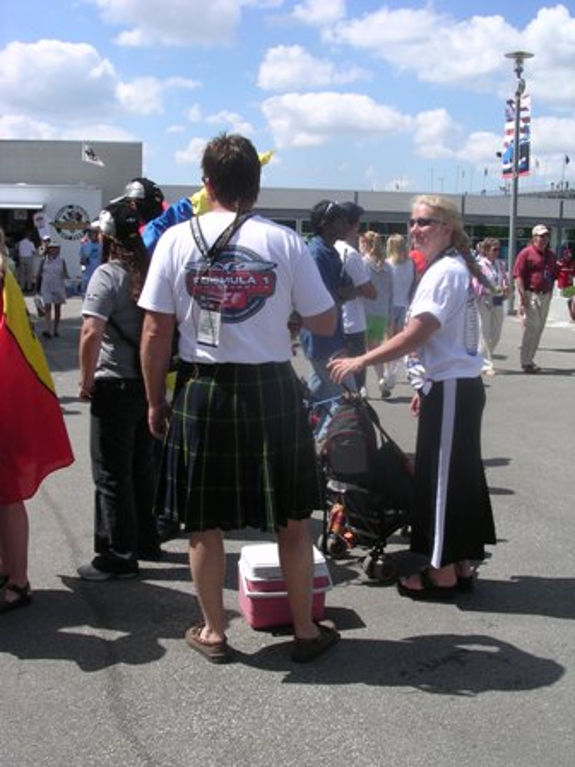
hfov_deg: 37.7
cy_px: 384
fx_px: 842
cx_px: 288
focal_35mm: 38
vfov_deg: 49.0
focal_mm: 5.8
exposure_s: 1/286
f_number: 5.6
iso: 100
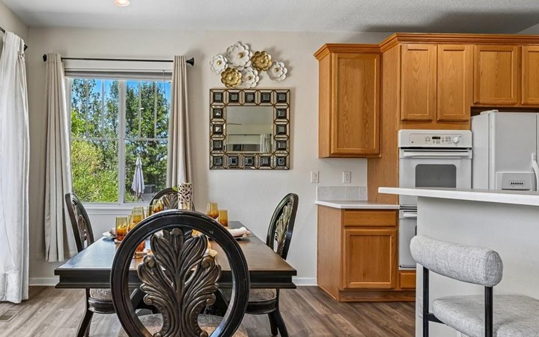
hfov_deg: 68.7
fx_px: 382
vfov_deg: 47.6
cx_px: 185
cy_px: 170
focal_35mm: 26
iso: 180
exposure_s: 1/15
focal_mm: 14
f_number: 10
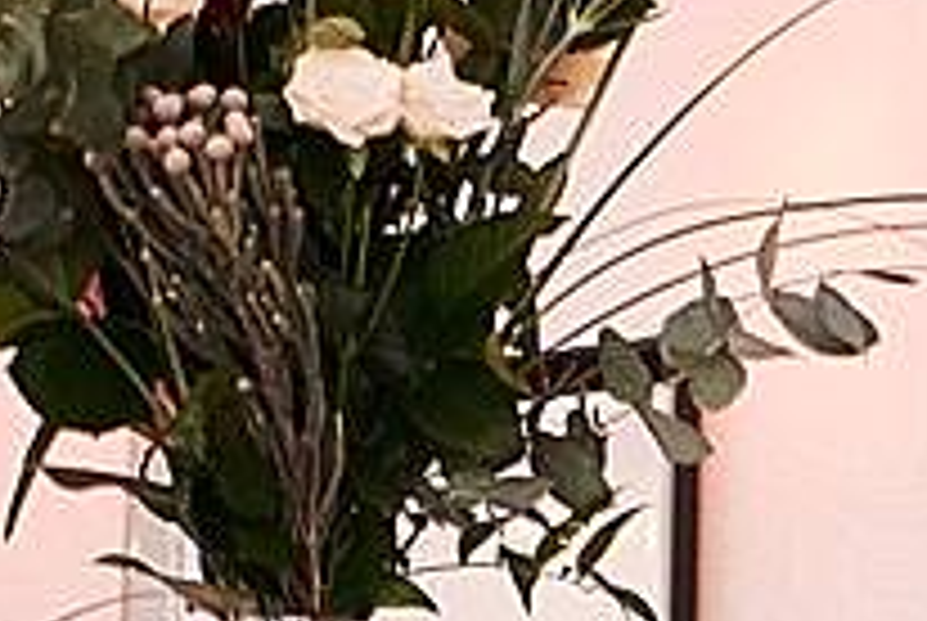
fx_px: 4384
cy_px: 864
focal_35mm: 170
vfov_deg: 8.0
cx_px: 1647
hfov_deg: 11.3
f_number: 2.5
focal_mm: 23
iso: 2000
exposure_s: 1/640
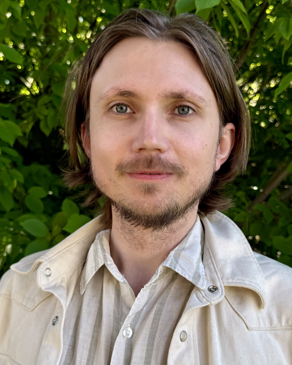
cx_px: 150
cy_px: 165
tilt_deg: -4.9
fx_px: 281
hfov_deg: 54.9
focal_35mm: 26
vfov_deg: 65.9
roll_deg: -1.6
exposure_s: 1/308
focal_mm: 6.76
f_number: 1.78
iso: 80
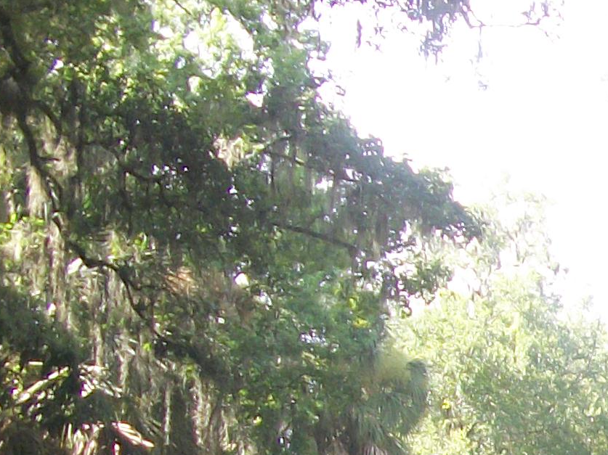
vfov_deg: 9.5
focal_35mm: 153
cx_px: 1105
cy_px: 657
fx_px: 2686
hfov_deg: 11.9
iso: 80
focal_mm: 5.7
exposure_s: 1/125
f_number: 2.9
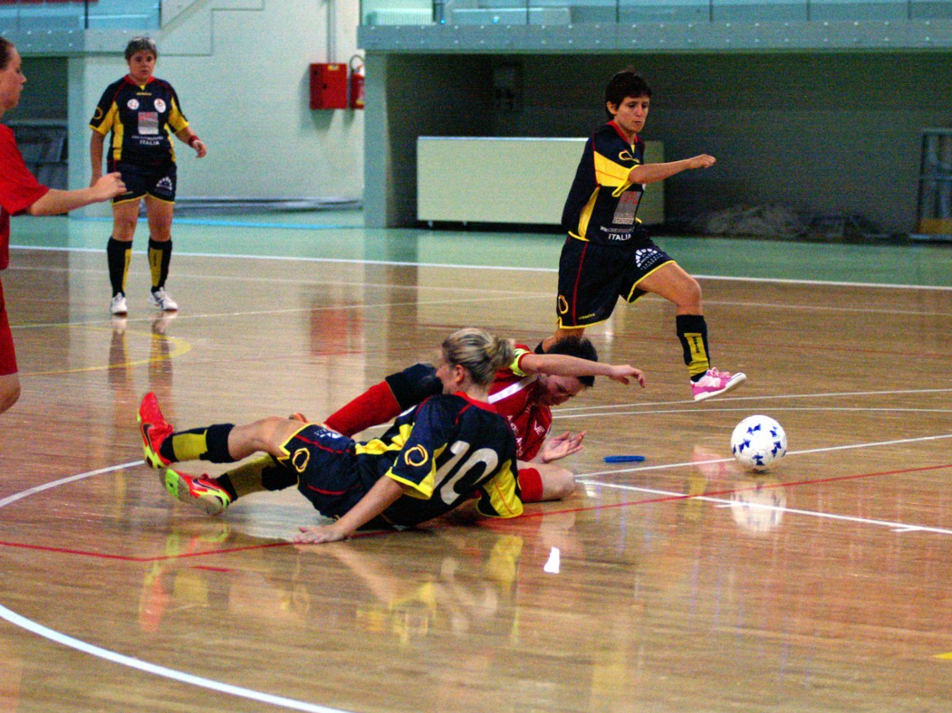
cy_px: 356
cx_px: 456
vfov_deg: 11.3
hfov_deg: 15.0
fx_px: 3618
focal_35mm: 132
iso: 3200
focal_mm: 75
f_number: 2.8
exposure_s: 1/500
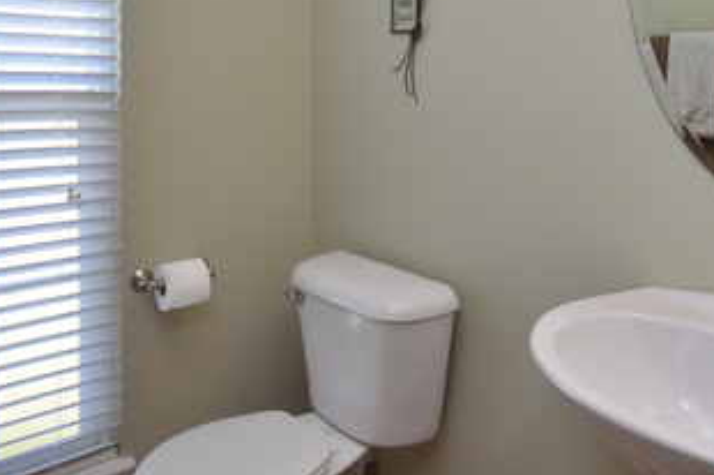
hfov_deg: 55.8
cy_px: 83
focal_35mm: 34
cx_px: 375
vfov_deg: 37.2
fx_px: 674
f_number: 5.6
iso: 320
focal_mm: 11
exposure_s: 1/125
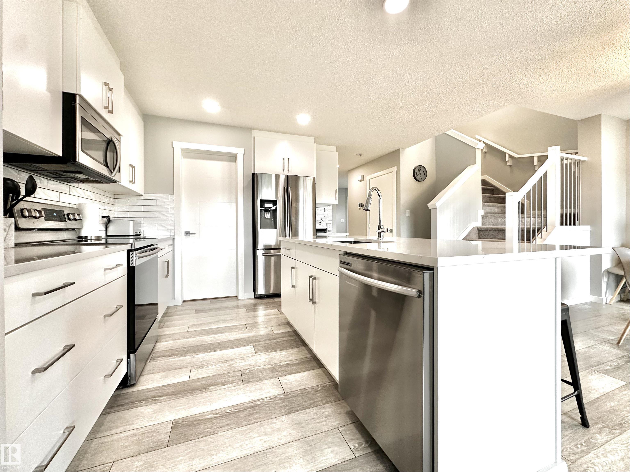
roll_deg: +0.4
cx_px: 315
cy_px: 236
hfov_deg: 102.1
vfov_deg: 85.7
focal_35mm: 14
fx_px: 255
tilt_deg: -1.0
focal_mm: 2.22
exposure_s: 1/60
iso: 160
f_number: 2.2
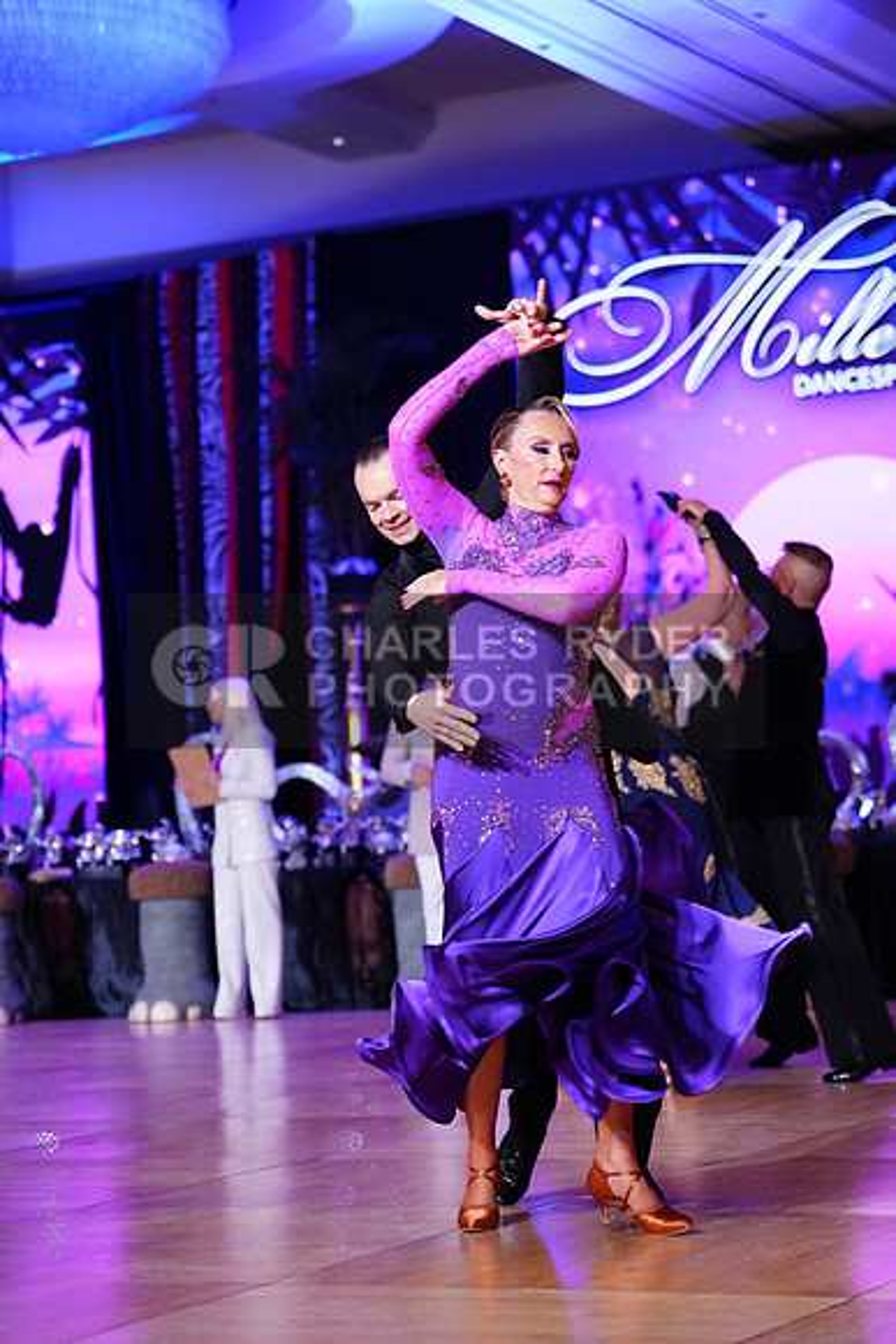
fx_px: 3246
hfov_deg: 15.7
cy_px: 672
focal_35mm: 87
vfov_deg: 23.4
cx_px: 448
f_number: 2.8
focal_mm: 87
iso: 2500
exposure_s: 1/400
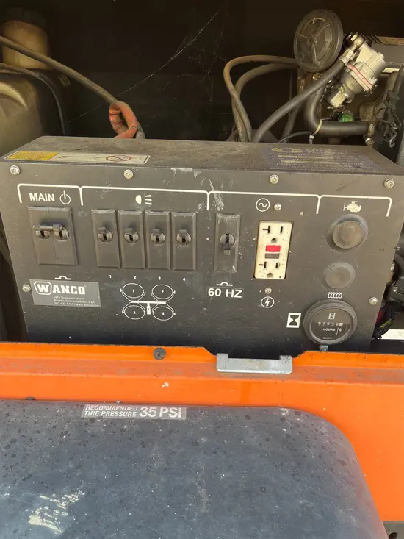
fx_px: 404
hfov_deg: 53.1
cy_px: 270
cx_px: 202
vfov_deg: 67.3
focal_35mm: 26
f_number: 1.6
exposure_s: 1/121
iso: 50
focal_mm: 5.1
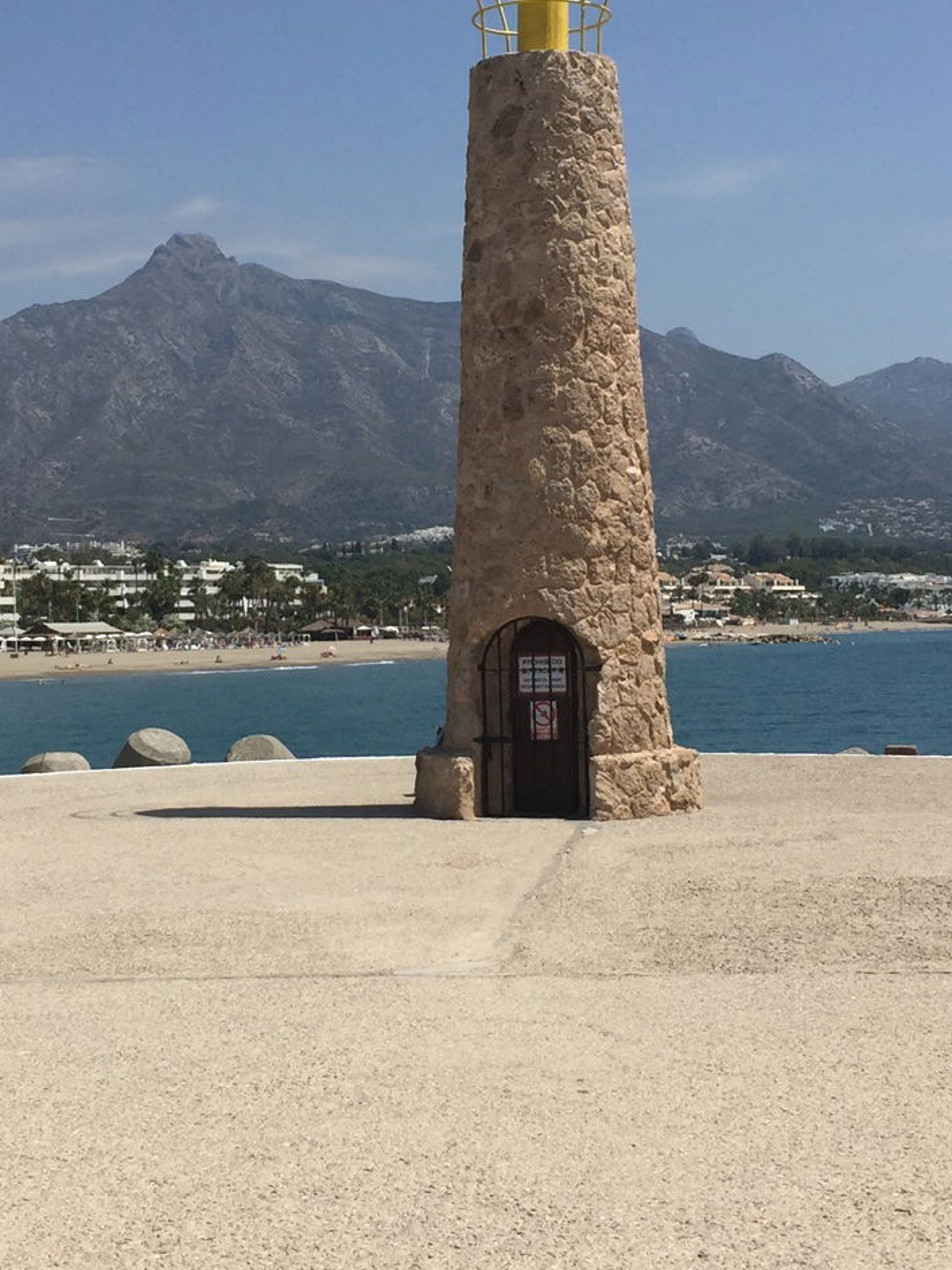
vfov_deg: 30.6
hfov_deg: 23.2
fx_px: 2311
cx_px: 374
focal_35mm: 63
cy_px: 494
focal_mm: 4.15
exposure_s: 1/3597
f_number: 2.2
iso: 32
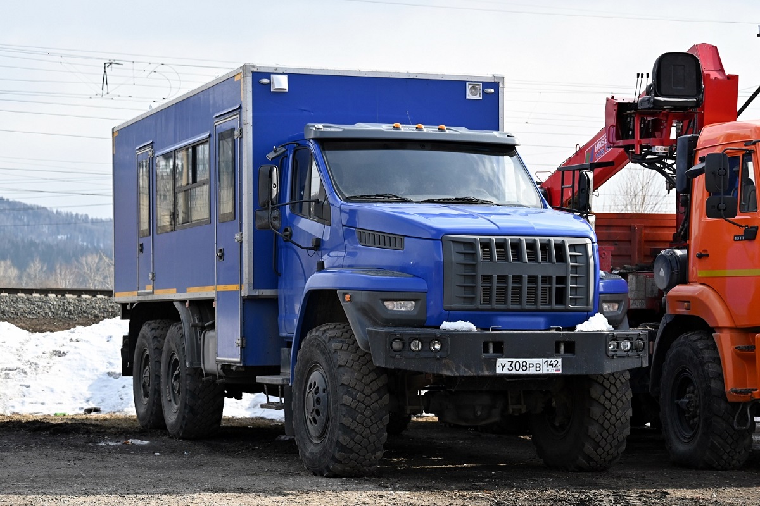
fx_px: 1647
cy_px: 253
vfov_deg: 17.5
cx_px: 380
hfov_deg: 26.0
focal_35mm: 78
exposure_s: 1/1250
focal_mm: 52
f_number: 5
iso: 400
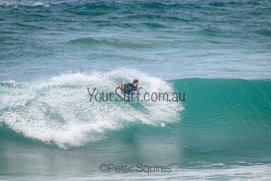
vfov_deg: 1.7
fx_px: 6023
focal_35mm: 800
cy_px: 90
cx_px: 136
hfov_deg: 2.6
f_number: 11
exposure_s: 1/2000
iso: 900
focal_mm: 800
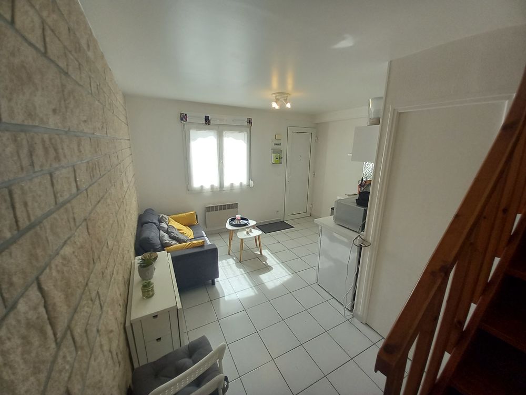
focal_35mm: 13
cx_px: 263
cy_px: 198
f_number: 2.2
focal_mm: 1.13
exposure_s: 1/100
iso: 50
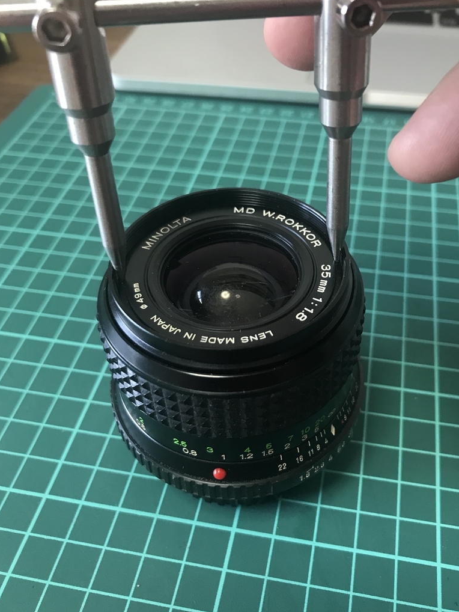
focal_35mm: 33
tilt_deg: -42.7
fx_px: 583
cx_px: 268
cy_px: 285
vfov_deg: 55.3
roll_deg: +1.8
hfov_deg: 42.8
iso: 40
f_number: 1.8
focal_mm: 3.99
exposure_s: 1/20
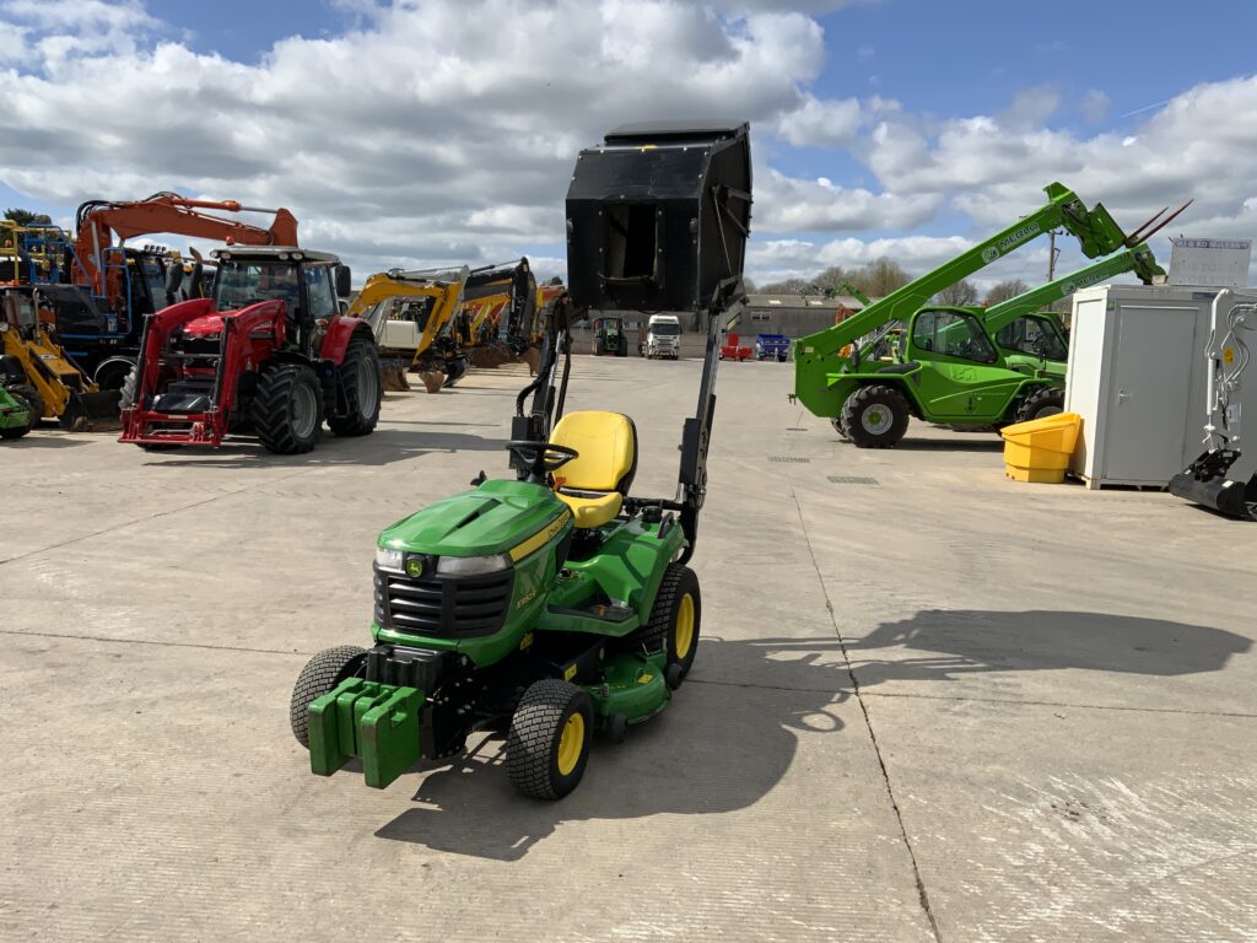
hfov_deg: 61.7
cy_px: 472
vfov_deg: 48.2
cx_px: 628
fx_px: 1053
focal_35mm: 29
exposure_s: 1/2667
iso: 16
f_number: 1.8
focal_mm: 3
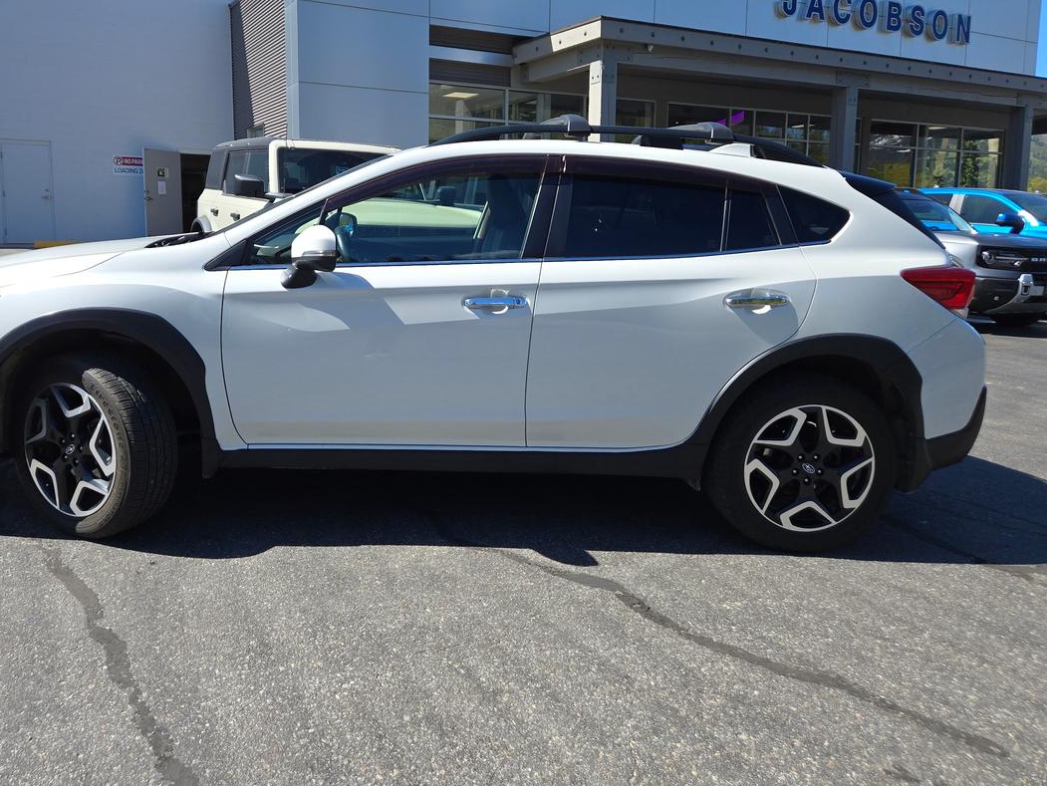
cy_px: 326
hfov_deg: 63.1
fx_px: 847
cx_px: 439
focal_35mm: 28
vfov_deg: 49.5
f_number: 1.8
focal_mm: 5.4
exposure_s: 1/1238
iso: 25
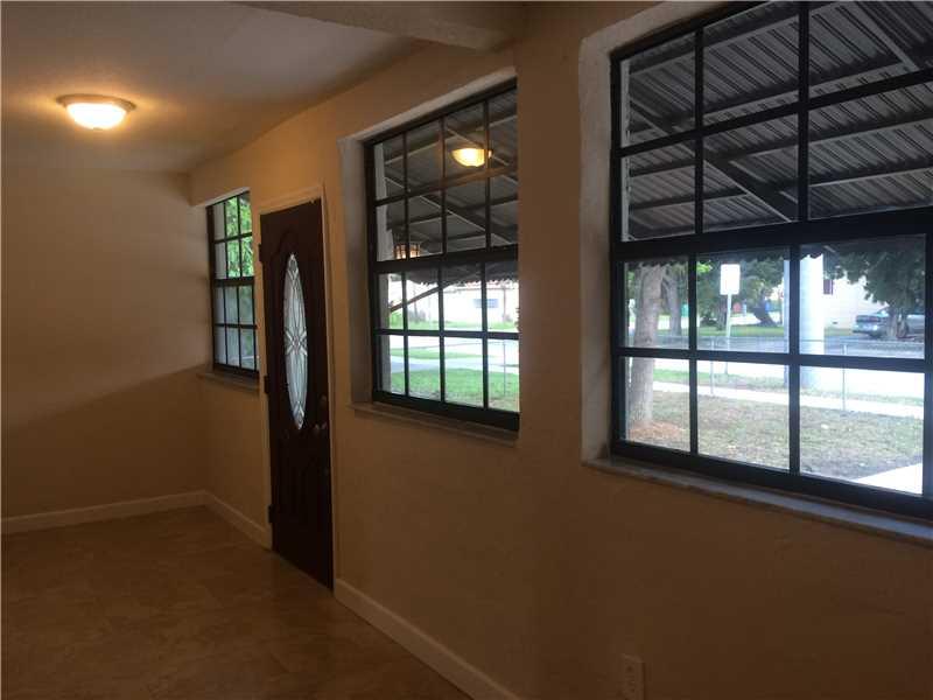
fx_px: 782
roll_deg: +0.9
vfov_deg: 48.2
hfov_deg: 61.7
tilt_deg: -3.8
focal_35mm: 29
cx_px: 466
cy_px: 350
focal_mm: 4.15
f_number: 2.2
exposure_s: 1/30
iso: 32
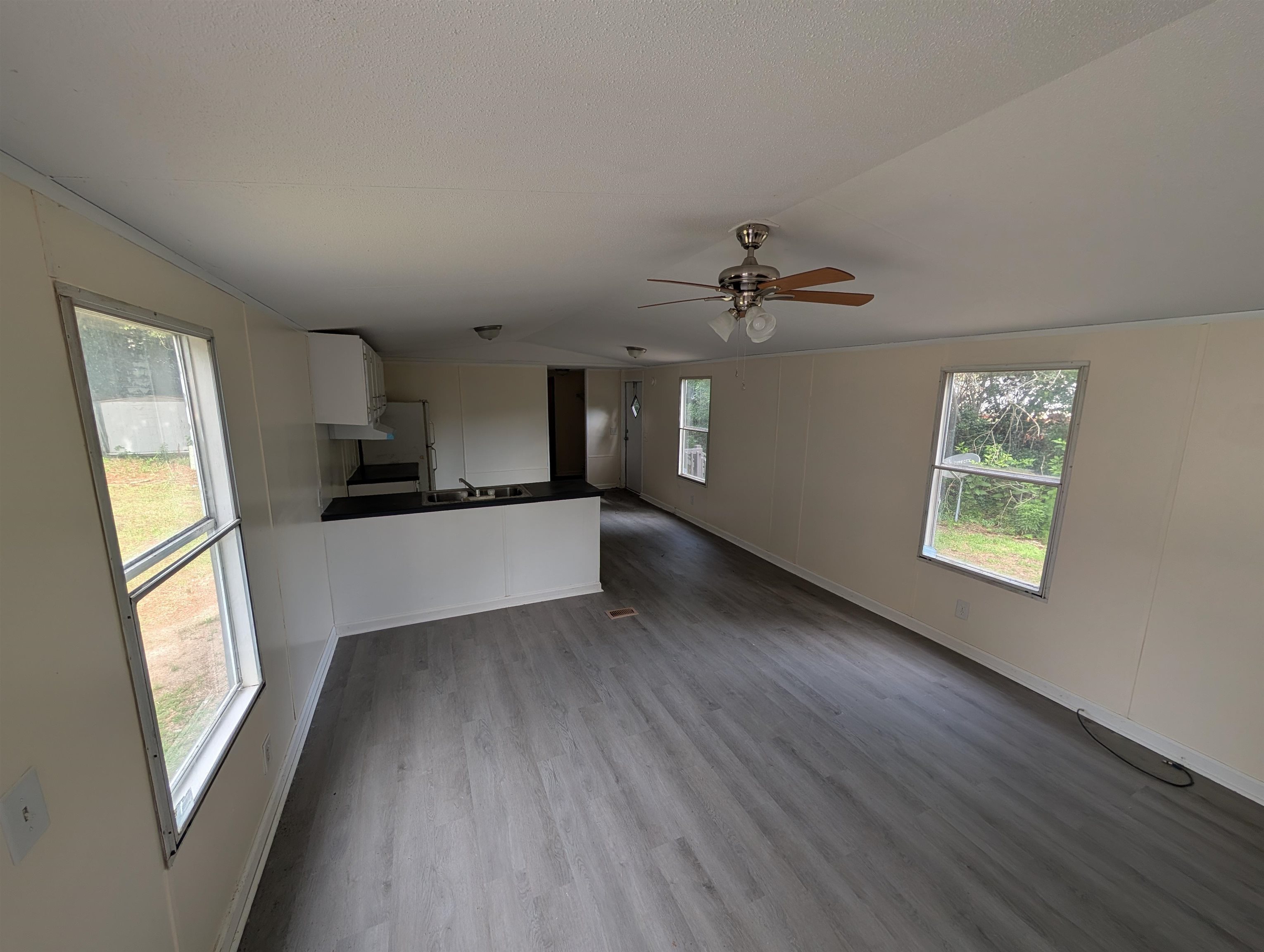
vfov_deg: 94.6
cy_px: 476
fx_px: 439
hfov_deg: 110.5
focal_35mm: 12
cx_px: 632
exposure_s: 1/175
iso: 52
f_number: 1.7
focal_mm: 2.02
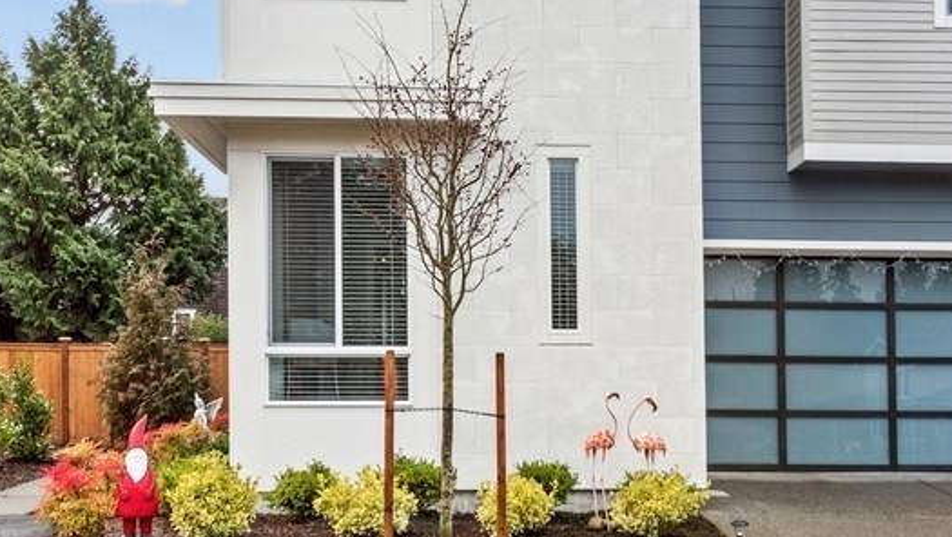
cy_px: 94
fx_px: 1086
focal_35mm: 43
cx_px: 604
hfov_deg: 46.8
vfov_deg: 27.1
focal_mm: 24
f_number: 8
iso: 200
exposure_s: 1/13
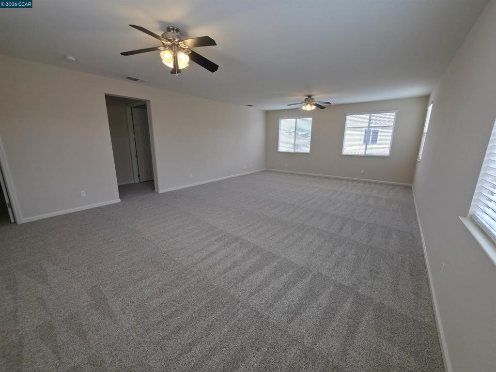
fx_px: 186
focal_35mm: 13
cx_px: 248
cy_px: 186
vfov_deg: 89.9
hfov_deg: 106.2
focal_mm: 2.2
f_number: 1.9
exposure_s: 1/151
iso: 32
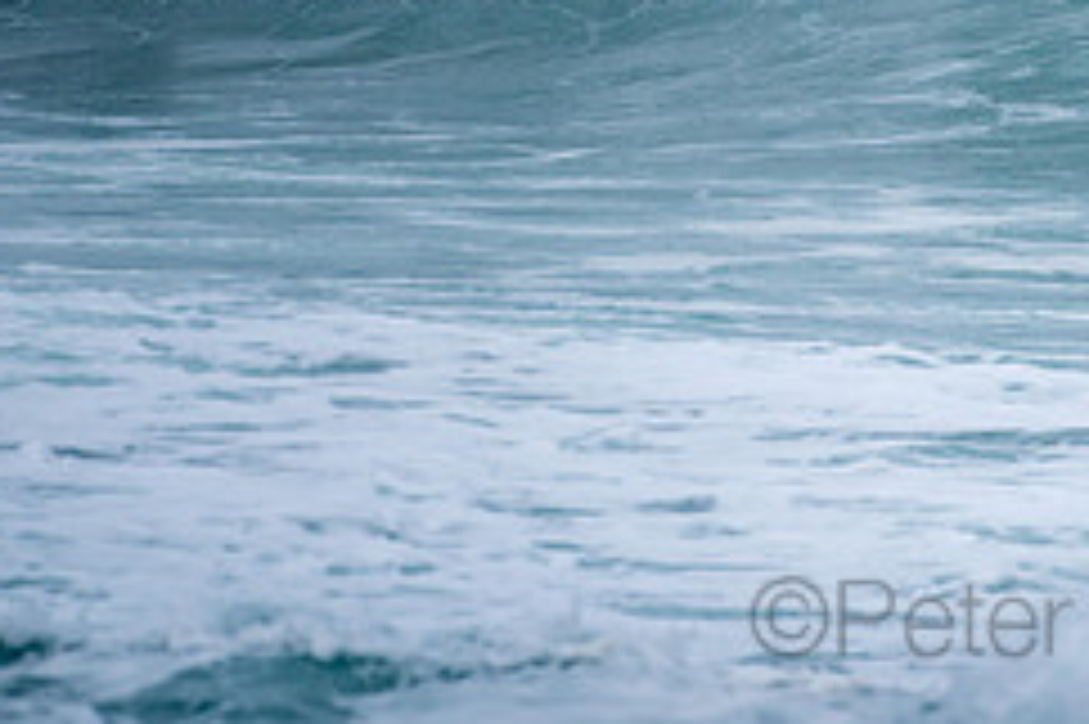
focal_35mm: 1198
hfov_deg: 1.7
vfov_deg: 1.1
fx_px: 36214
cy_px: -128
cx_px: 1098
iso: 180
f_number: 5.6
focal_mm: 500
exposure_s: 1/1000
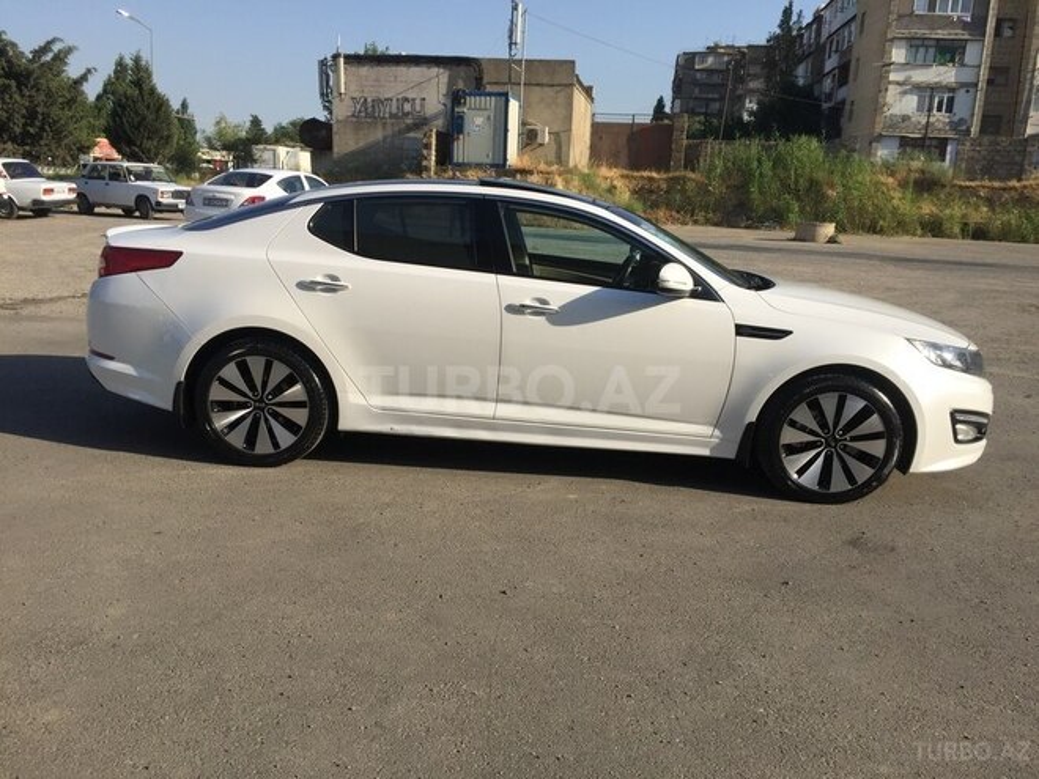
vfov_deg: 48.2
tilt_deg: -14.0
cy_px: 390
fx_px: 870
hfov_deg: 61.7
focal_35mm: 29
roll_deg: -3.2
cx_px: 520
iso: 32
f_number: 2.2
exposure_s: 1/2198
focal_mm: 4.15
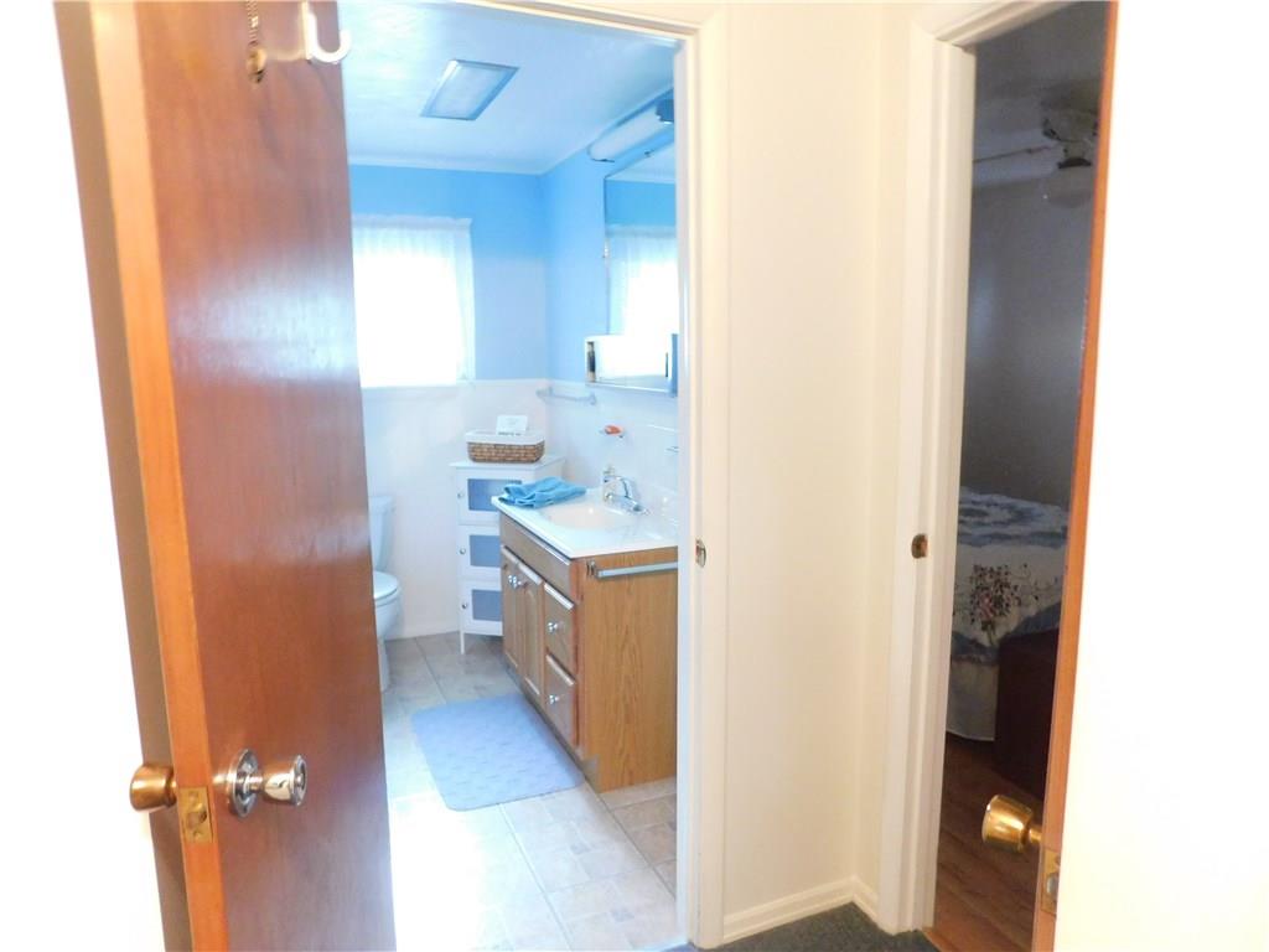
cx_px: 634
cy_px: 476
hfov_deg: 73.9
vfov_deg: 58.9
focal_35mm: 23
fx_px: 843
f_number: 3
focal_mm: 4
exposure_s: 1/6
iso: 800
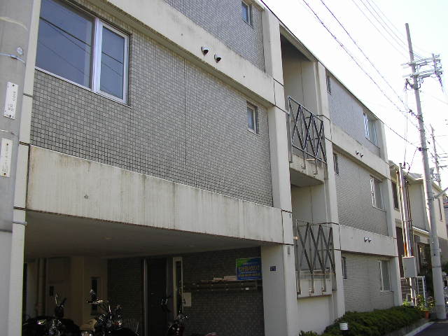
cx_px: 224
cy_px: 168
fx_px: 492
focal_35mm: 38
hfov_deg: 49.0
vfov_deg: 37.7
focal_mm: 5.8
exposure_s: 1/188
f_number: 4.1
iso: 71
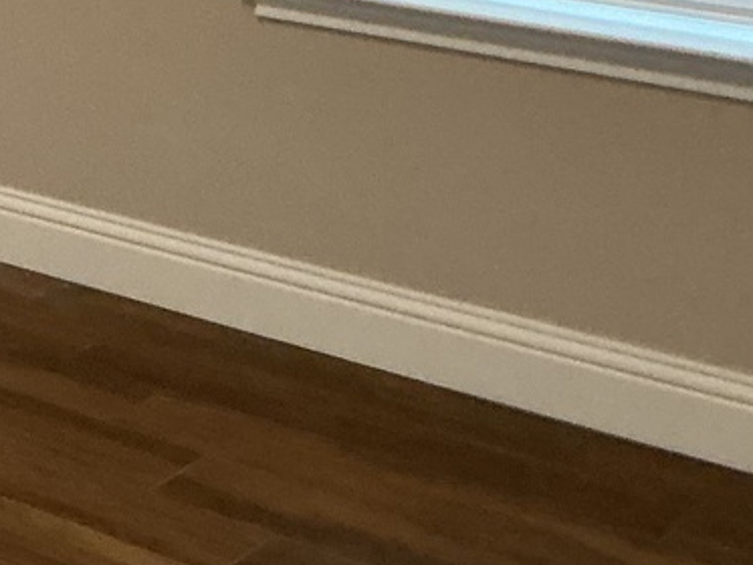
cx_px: -493
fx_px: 2437
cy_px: -63
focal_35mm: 112
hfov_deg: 15.6
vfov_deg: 13.0
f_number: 1.8
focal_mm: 3
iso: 250
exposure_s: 1/60
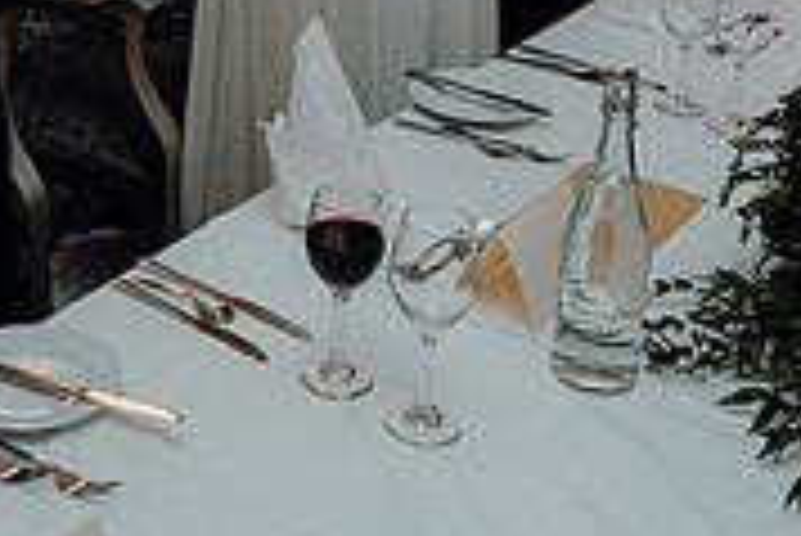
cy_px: -273
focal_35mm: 78
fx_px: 1737
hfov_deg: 25.7
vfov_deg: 16.0
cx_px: 207
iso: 2500
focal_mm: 24
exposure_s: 1/160
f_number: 3.5
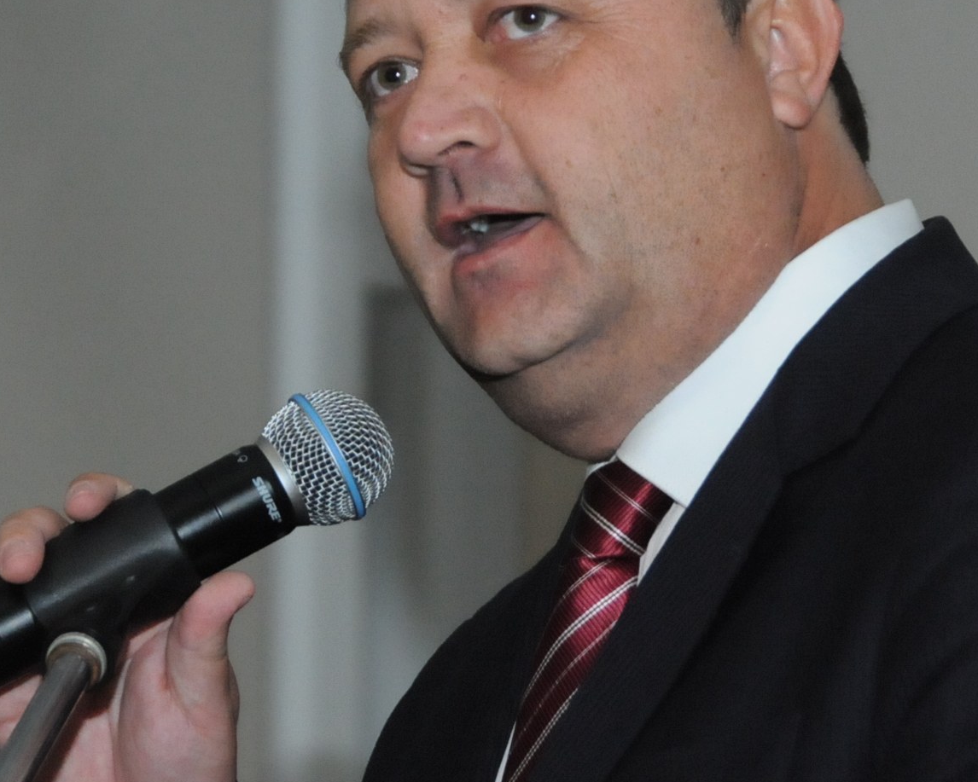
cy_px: 283
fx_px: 7233
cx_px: 475
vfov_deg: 6.2
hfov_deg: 7.7
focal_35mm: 250
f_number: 5.3
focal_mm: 95
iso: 3200
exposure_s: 1/250
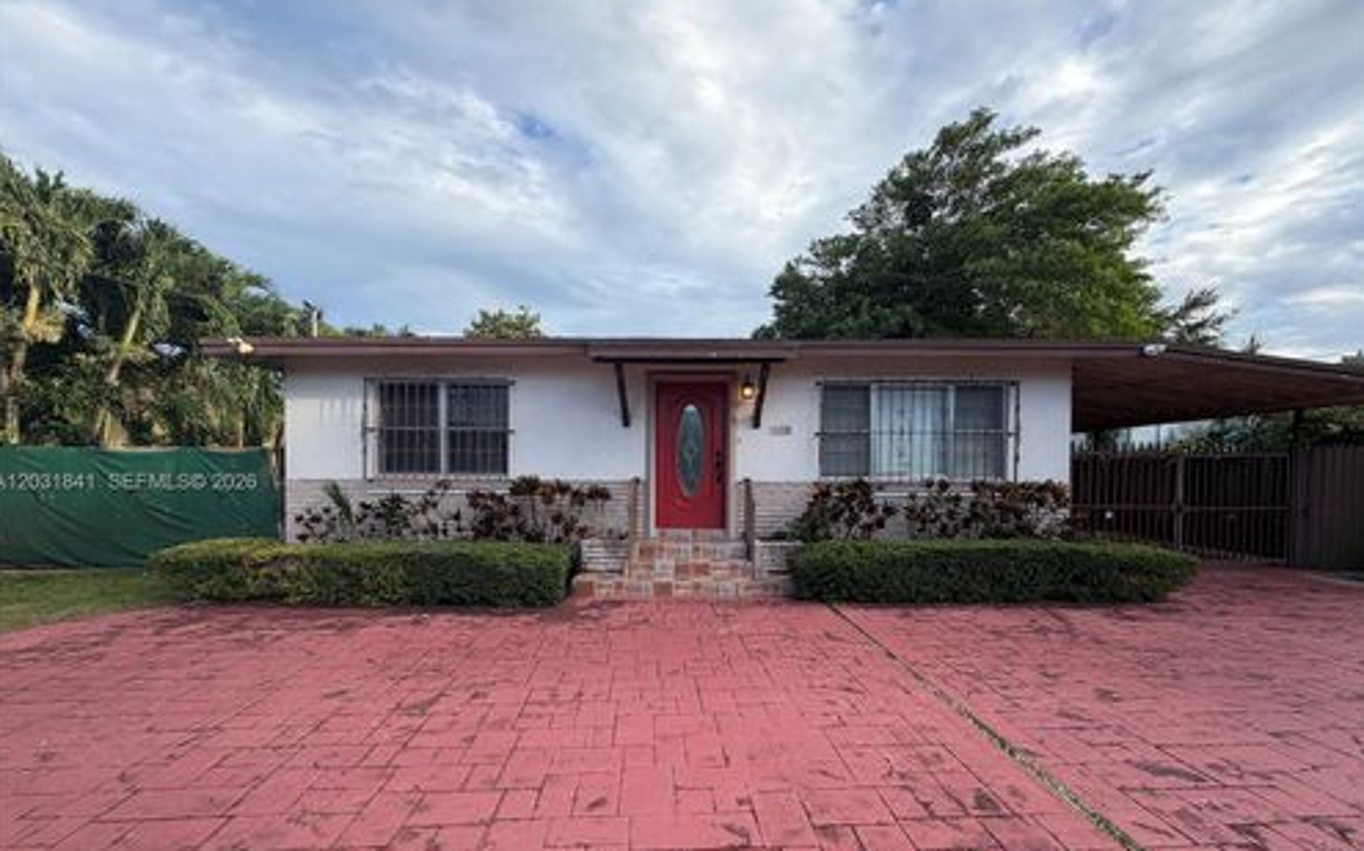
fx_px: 557
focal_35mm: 15
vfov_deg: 74.4
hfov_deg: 101.5
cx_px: 678
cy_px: 483
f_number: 2.2
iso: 50
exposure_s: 1/502
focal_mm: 2.22
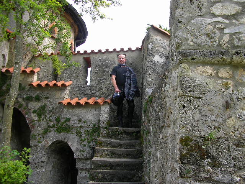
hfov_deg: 49.0
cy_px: 92
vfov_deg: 37.7
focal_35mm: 38
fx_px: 269
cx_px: 122
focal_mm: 5.8
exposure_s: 1/108
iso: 50
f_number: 4.1
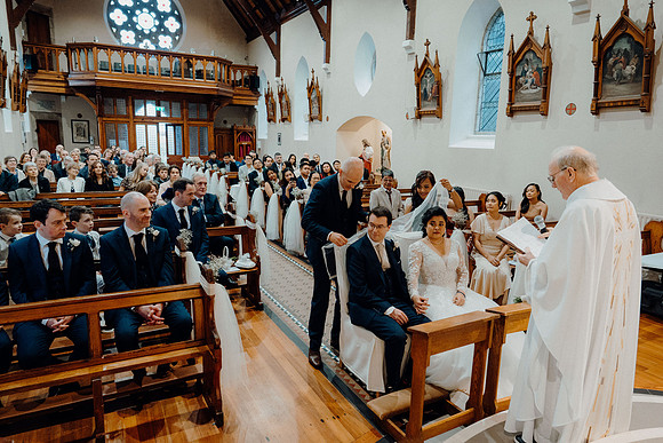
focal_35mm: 24
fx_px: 442
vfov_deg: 53.2
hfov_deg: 73.7
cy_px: 222
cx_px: 332
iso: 2500
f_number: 3.2
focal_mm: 24
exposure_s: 1/160
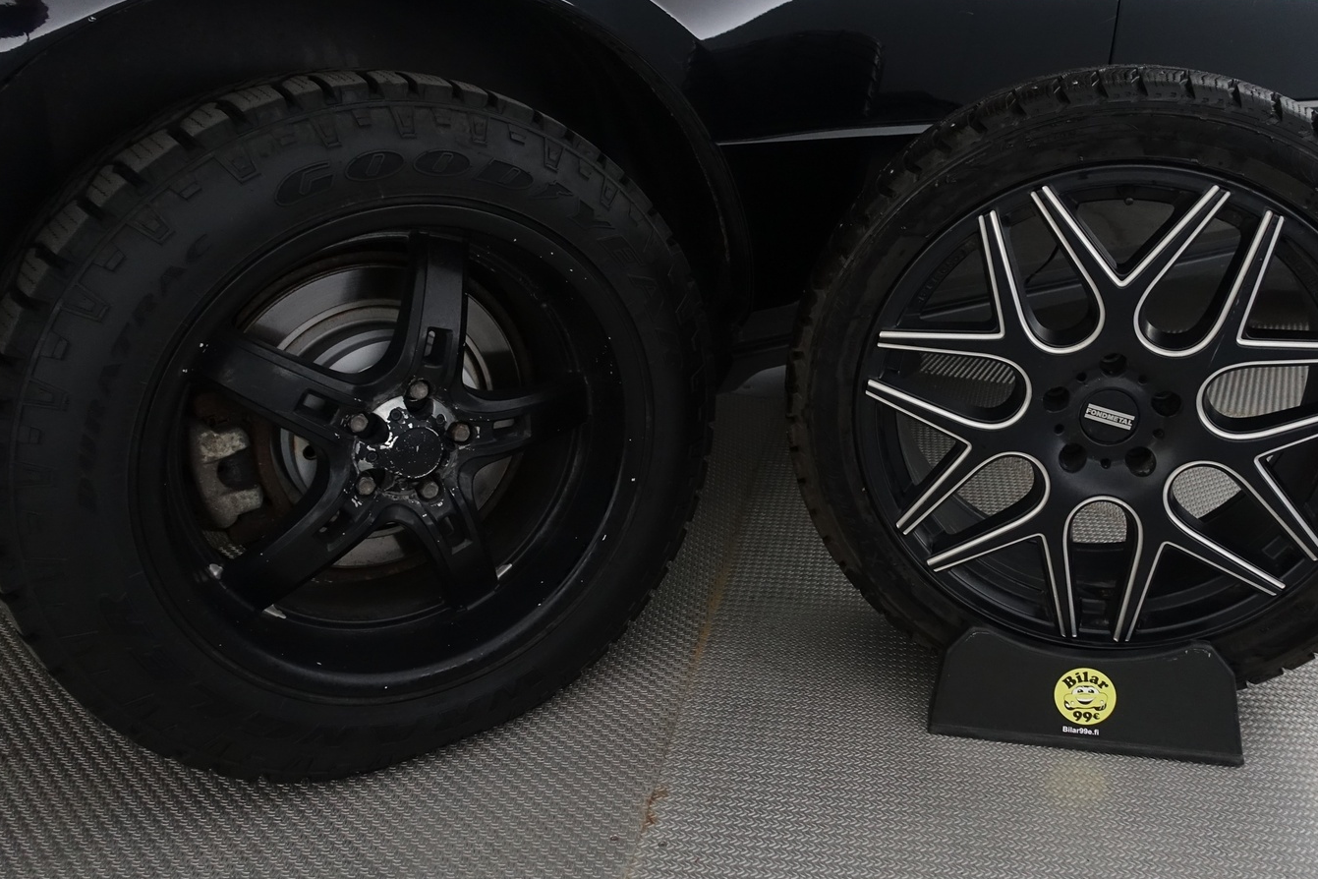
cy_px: 381
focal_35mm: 29
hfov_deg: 63.4
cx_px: 740
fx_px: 1062
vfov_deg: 44.9
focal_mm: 8.8
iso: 1000
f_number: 2.5
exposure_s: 1/80
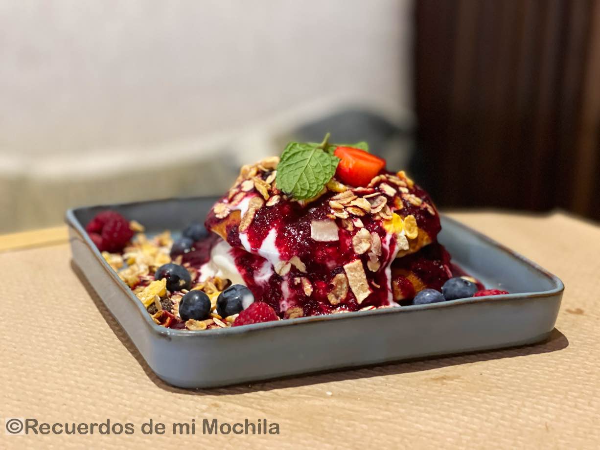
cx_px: 300
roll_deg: -2.3
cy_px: 225
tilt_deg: -15.5
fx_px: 1110
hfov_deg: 30.3
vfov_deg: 22.9
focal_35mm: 64
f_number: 2.2
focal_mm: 7.5
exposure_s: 1/14
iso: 400
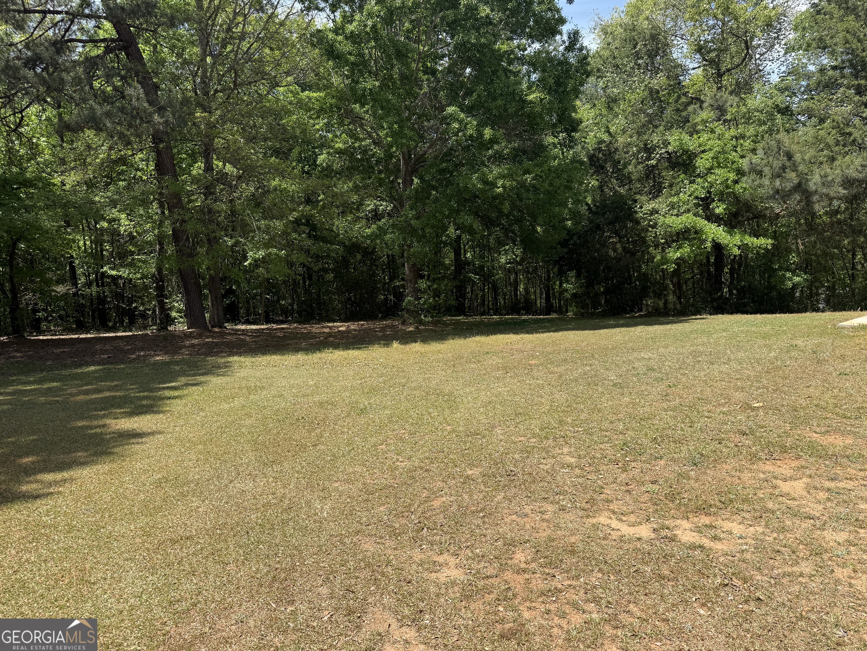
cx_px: 434
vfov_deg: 56.8
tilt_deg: -3.7
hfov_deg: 71.6
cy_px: 326
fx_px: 601
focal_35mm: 24
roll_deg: +1.8
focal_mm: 6.76
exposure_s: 1/2611
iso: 80
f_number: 1.78
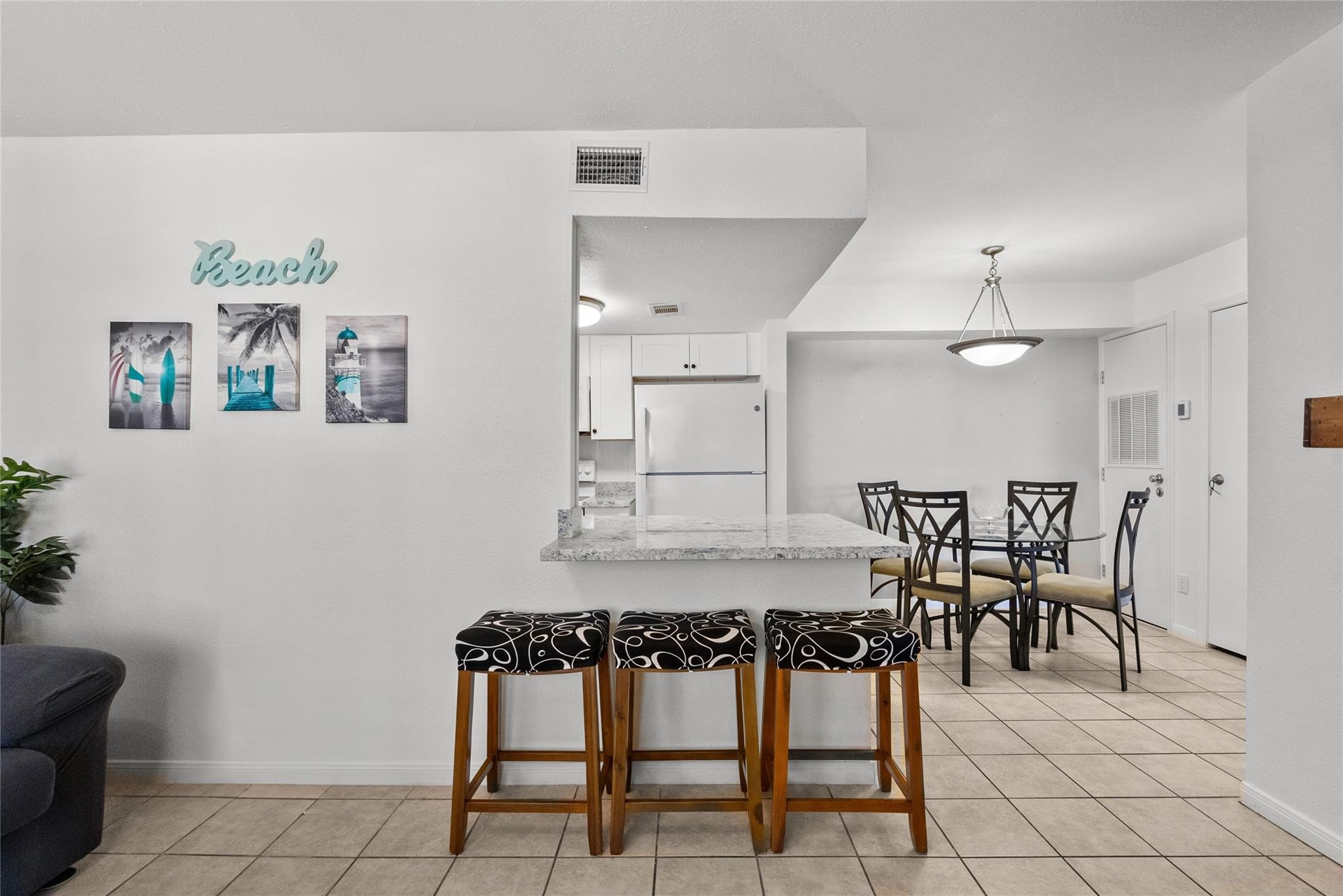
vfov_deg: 73.8
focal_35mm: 16
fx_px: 597
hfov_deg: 96.7
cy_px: 448
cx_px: 672
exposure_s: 1/10
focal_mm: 16
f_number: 9
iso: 2000
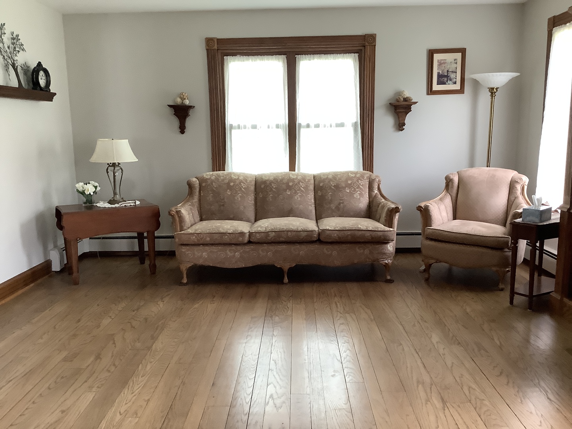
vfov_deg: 45.4
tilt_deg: -11.8
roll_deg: +0.5
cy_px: 214
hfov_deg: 58.4
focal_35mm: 31
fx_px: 512
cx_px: 286
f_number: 2.4
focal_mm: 3.3
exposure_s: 1/60
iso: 250
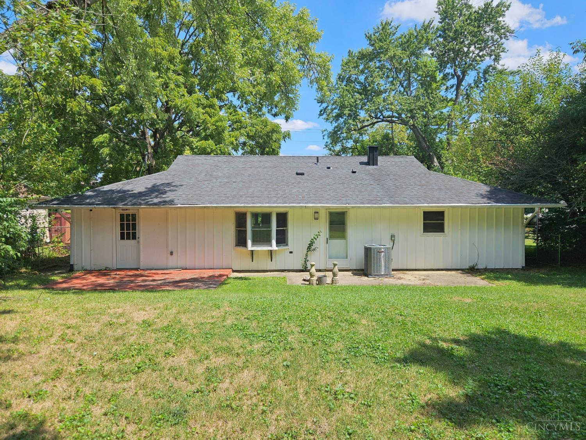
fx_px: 389
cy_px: 220
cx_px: 293
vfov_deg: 58.9
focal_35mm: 23
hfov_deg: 73.9
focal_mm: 5.4
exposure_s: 1/1517
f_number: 1.8
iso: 25
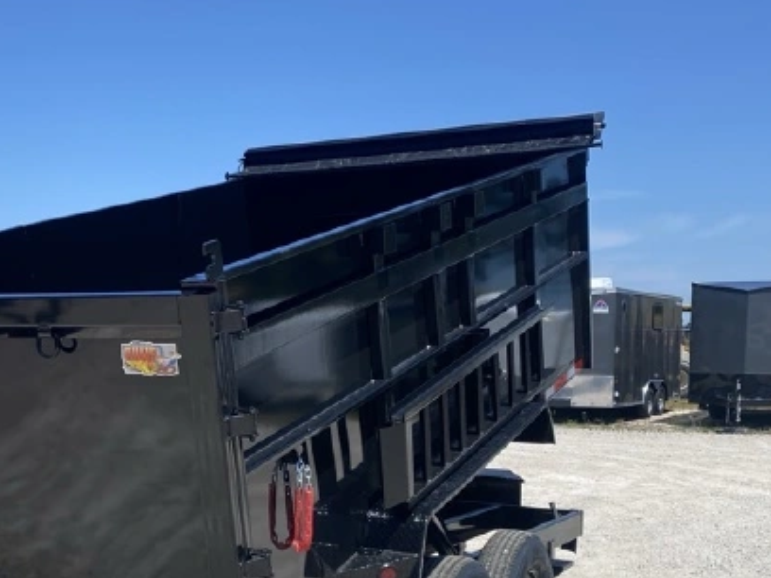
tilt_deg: -4.6
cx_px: 193
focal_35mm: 51
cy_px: 438
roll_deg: -1.4
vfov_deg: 28.1
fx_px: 1136
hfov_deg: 36.6
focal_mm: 4.25
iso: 32
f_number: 1.8
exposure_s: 1/3497
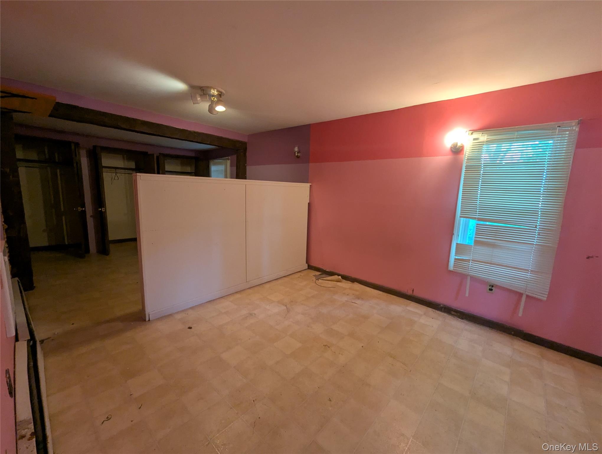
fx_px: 226
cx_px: 301
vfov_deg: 90.1
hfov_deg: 106.1
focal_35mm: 13
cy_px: 227
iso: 110
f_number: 2.2
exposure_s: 1/24
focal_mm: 1.95
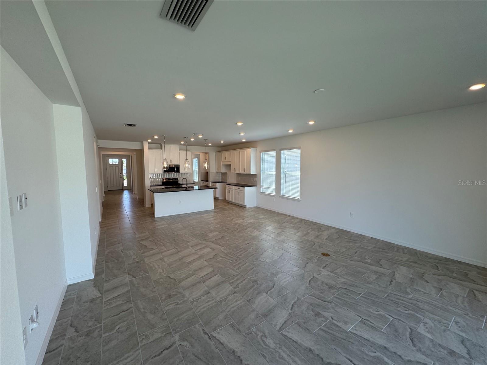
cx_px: 244
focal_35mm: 14
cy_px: 182
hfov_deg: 102.1
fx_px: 197
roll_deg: +0.3
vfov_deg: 85.7
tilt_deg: -5.3
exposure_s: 1/148
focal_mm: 2.22
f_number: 2.2
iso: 40
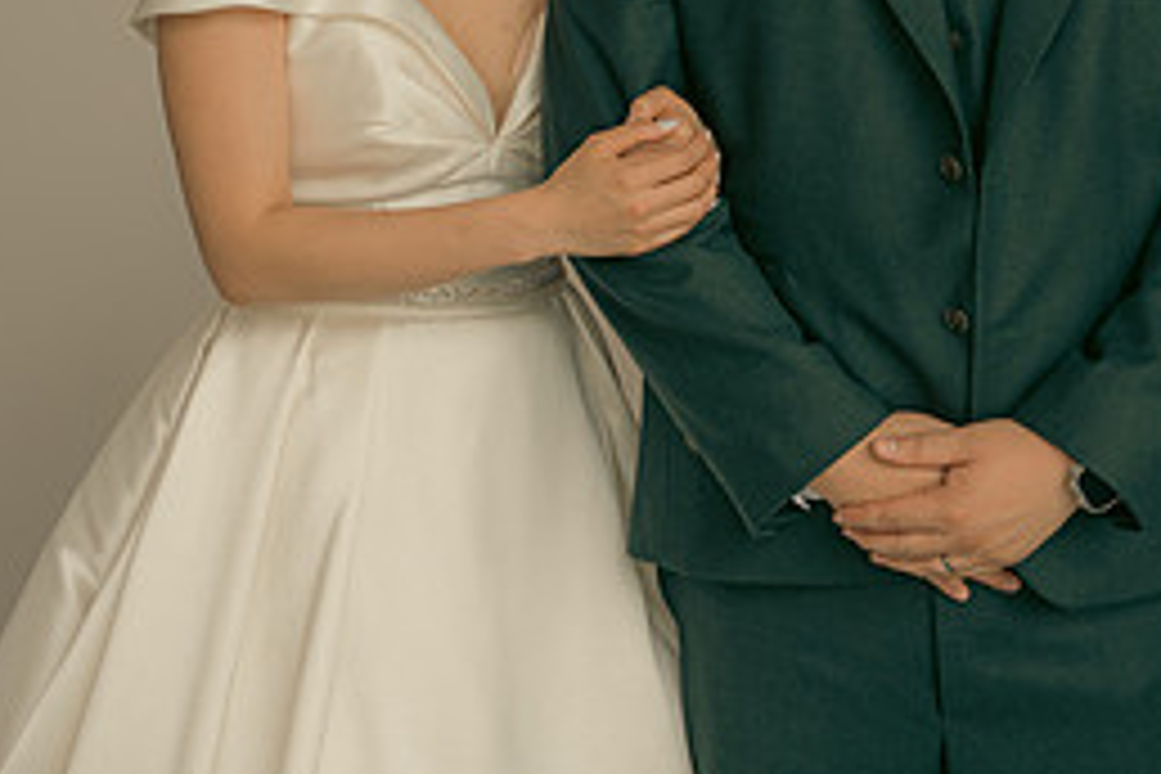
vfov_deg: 12.3
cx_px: 950
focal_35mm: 110
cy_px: 20
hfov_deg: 18.4
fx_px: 3547
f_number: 3.5
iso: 200
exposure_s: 1/160
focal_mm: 49
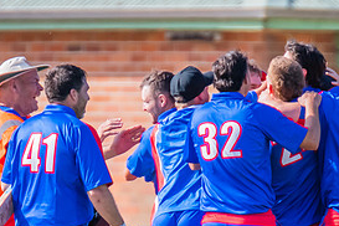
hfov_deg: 0.8
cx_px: 192
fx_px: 23257
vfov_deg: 0.6
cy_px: 244
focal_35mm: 2470
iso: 640
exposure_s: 1/2000
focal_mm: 600
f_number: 6.3
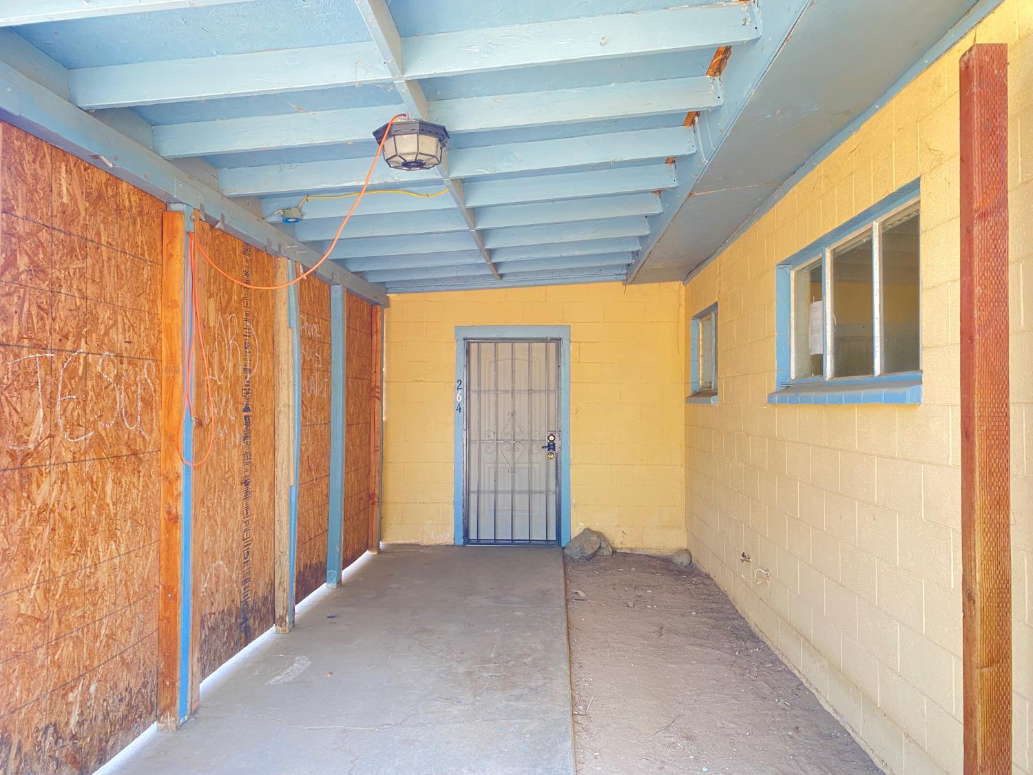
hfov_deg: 67.3
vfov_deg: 53.1
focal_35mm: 26
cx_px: 516
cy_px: 388
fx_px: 776
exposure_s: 1/86
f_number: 1.8
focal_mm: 4.25
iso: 125
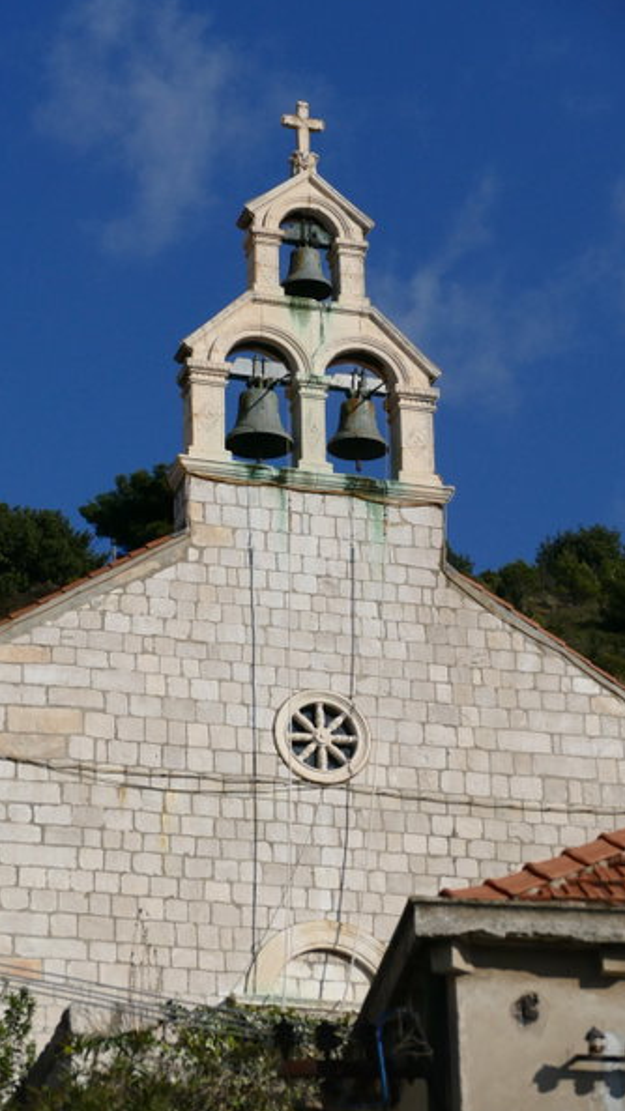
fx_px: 3802
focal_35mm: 129
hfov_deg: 9.4
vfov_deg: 16.6
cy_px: 556
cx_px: 266
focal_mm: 44.41
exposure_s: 1/13000
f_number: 4.5
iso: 800
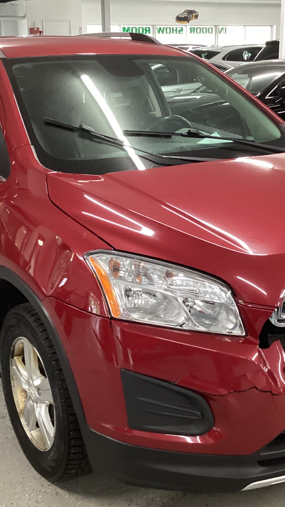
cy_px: 254
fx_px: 645
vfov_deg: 42.9
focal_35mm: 48
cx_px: 158
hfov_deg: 24.9
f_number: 2.4
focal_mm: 3.3
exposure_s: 1/50
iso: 320
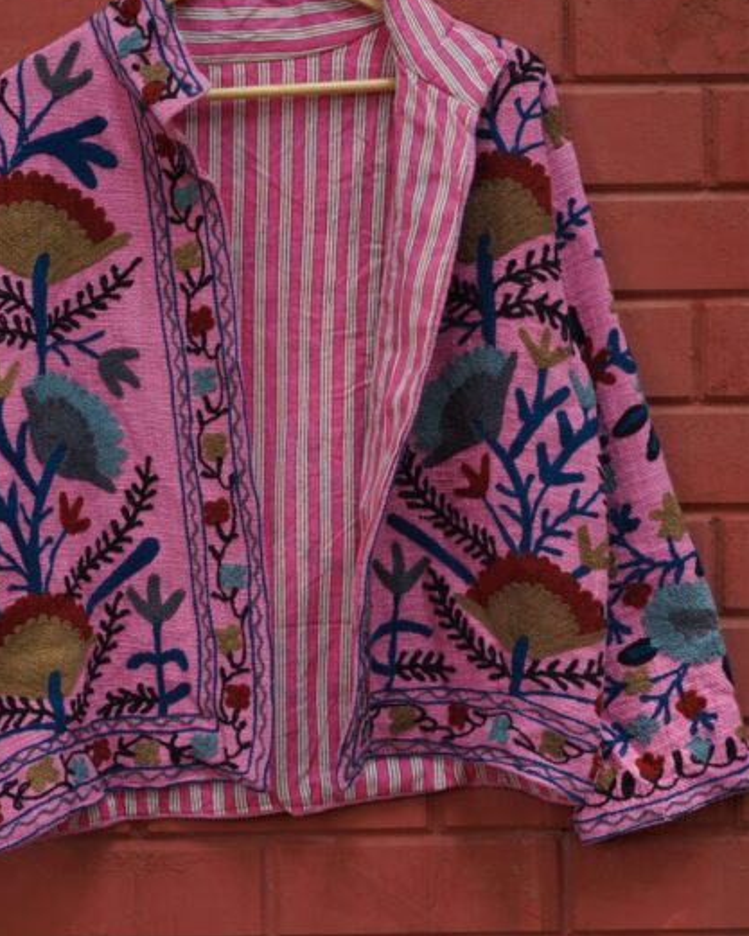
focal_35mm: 81
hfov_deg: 18.9
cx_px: 273
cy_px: 465
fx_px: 2244
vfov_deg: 23.6
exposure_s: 1/160
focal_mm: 50
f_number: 7.1
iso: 500
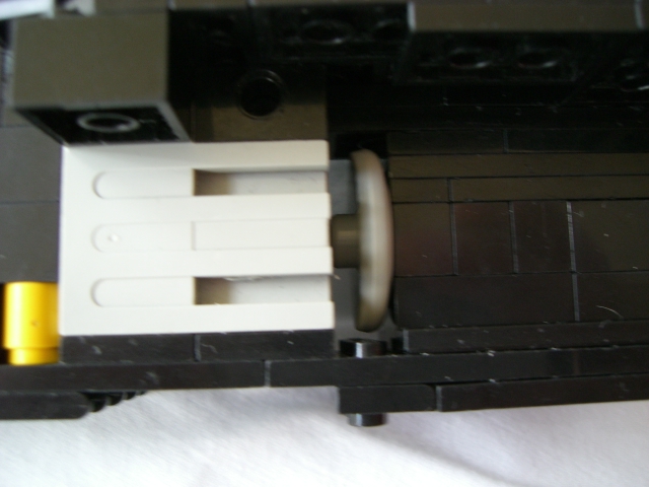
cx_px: 324
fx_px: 712
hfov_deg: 49.0
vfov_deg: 37.7
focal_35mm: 38
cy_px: 244
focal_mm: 6.2
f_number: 2.7
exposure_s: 1/25
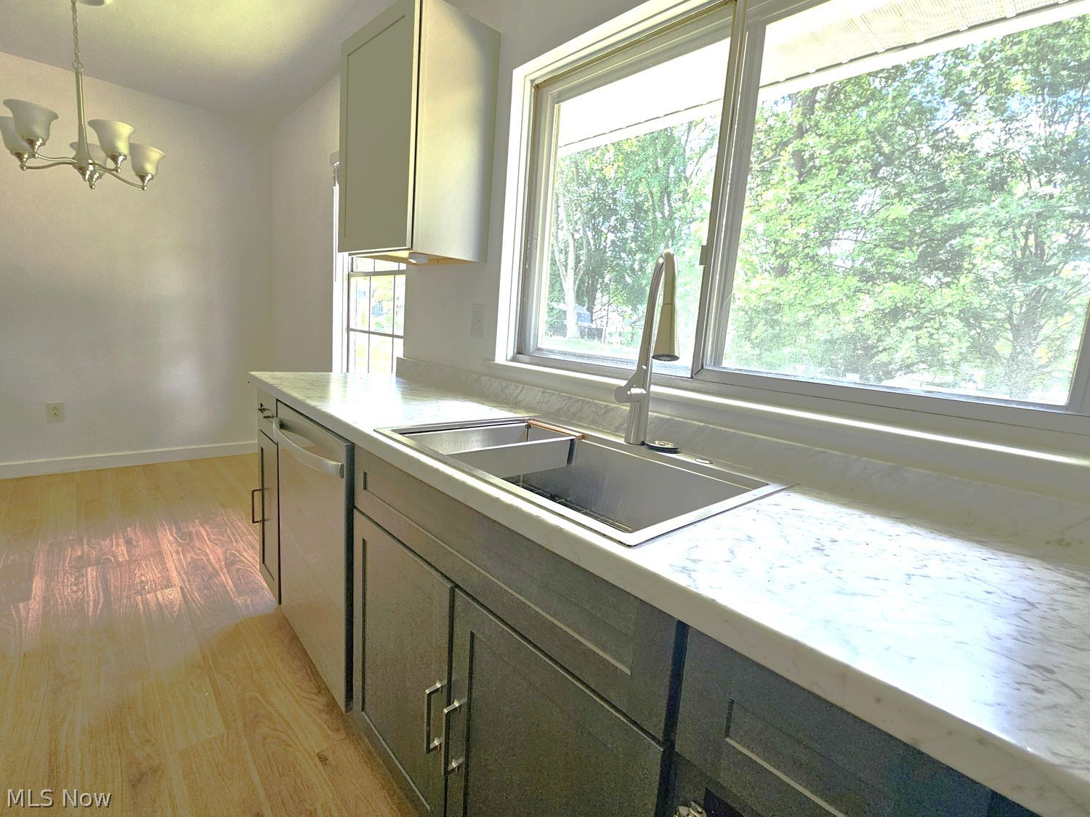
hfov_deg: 106.2
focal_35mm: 13
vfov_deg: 89.9
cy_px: 408
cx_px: 545
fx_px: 409
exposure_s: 1/60
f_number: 2.2
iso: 64
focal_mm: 2.2
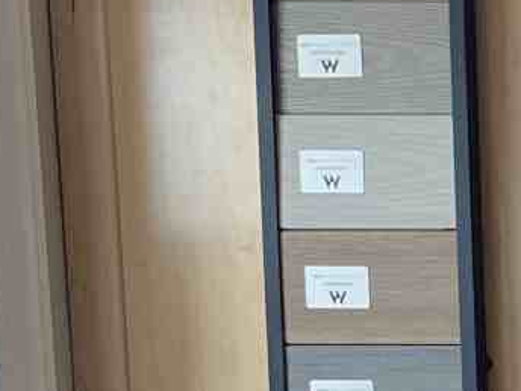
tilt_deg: -6.3
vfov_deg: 9.3
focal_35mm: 155
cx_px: 1298
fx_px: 2333
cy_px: 582
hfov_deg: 10.7
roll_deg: +0.0
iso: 100
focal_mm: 4.25
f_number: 1.8
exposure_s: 1/120
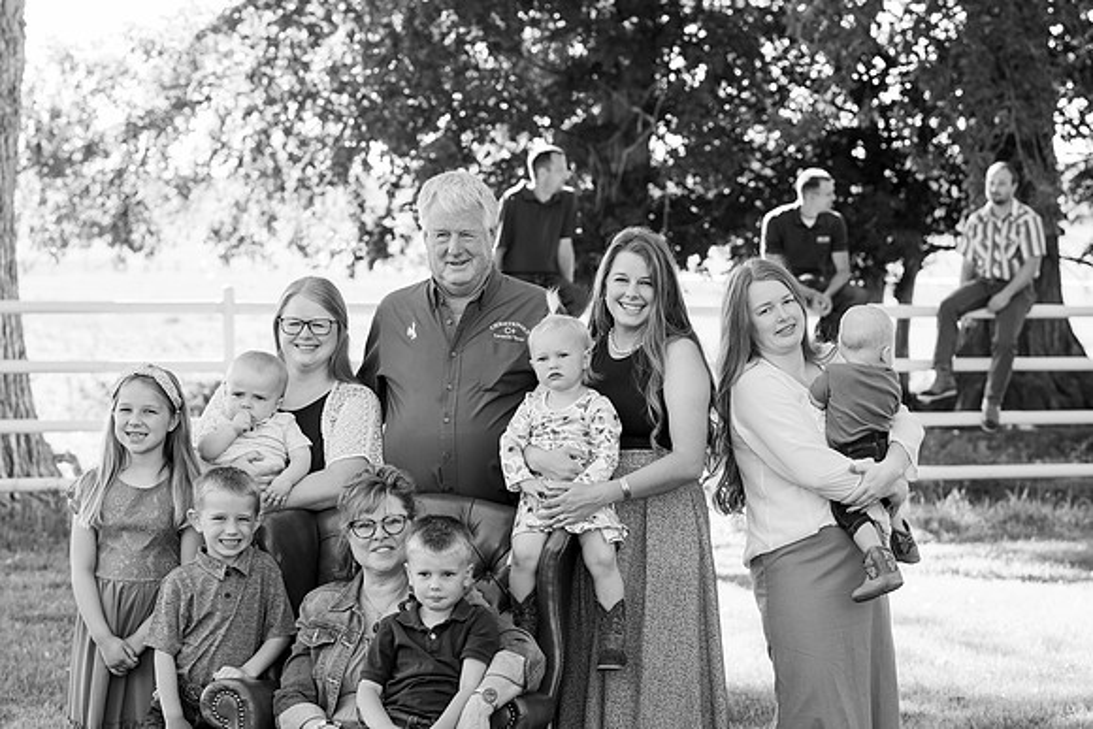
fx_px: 3037
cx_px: 546
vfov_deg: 13.7
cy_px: 364
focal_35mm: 100
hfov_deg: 20.4
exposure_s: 1/320
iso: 800
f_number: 5.6
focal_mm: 100
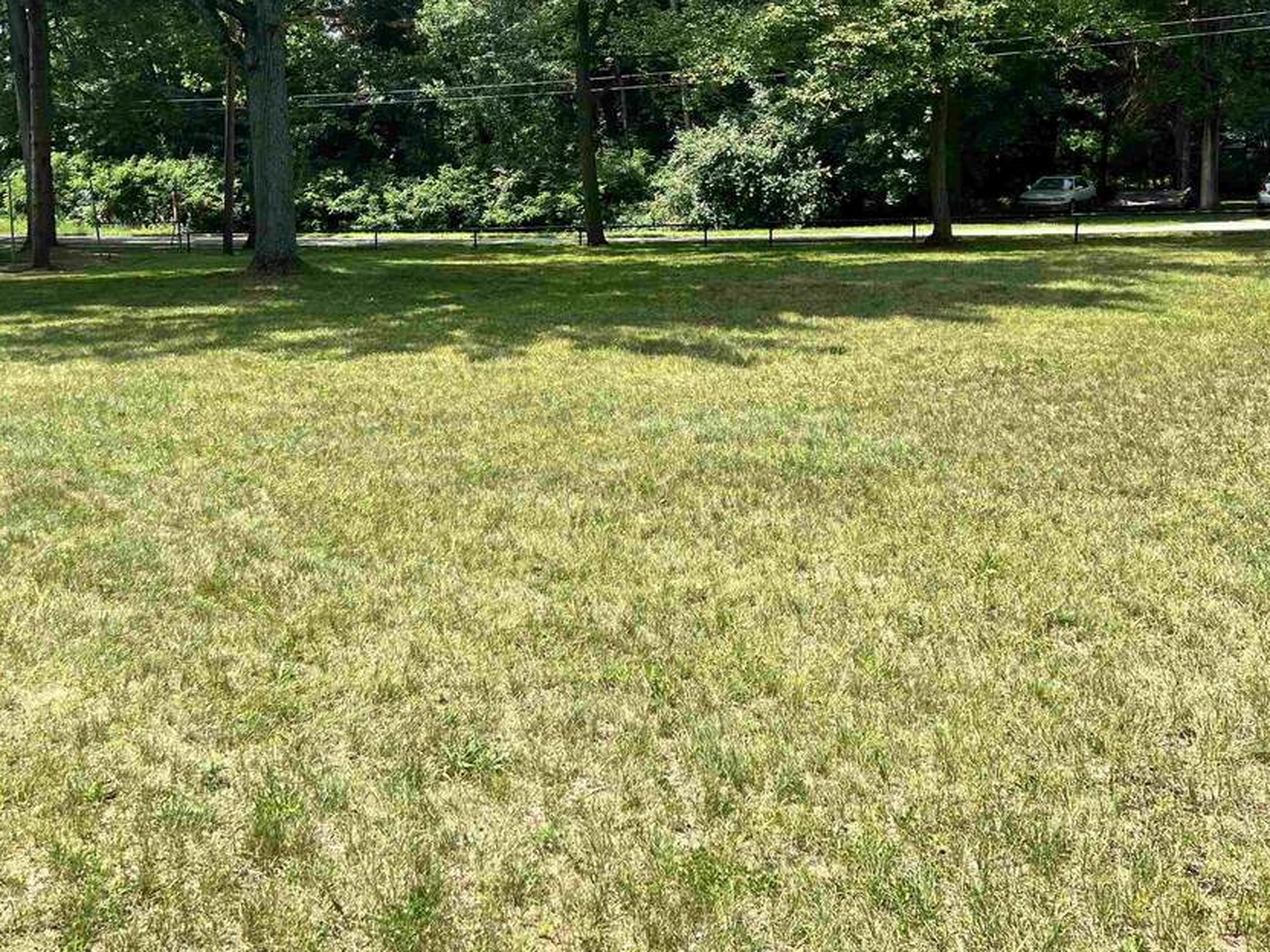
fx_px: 1468
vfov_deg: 35.6
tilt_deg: -4.3
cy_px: 314
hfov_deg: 46.7
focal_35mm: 40
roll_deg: +0.8
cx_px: 572
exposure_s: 1/1511
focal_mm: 5.7
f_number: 1.5
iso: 50
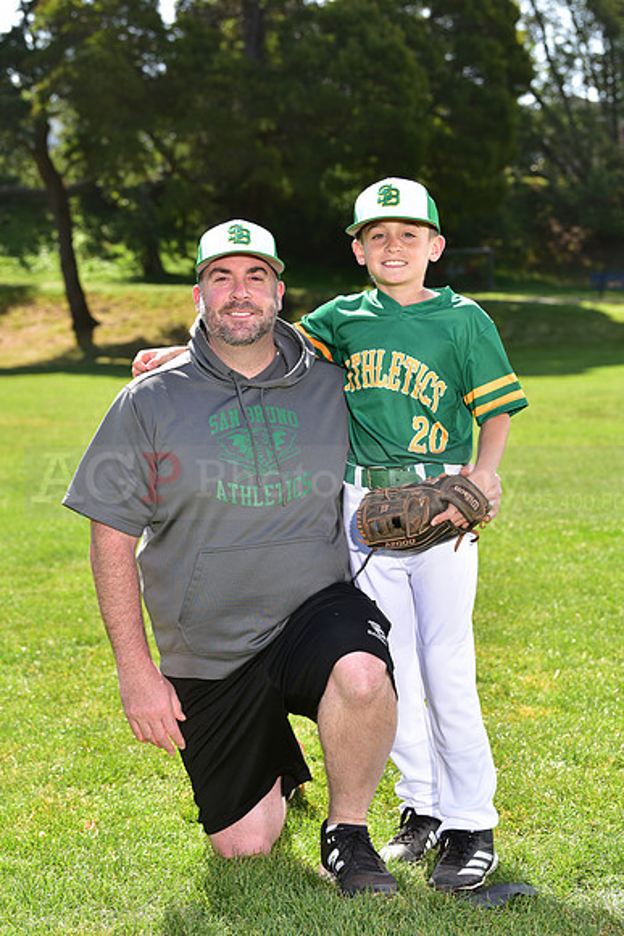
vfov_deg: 23.9
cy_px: 468
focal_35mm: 85
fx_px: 2209
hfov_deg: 16.1
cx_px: 312
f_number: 5.6
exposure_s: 1/200
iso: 100
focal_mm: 85
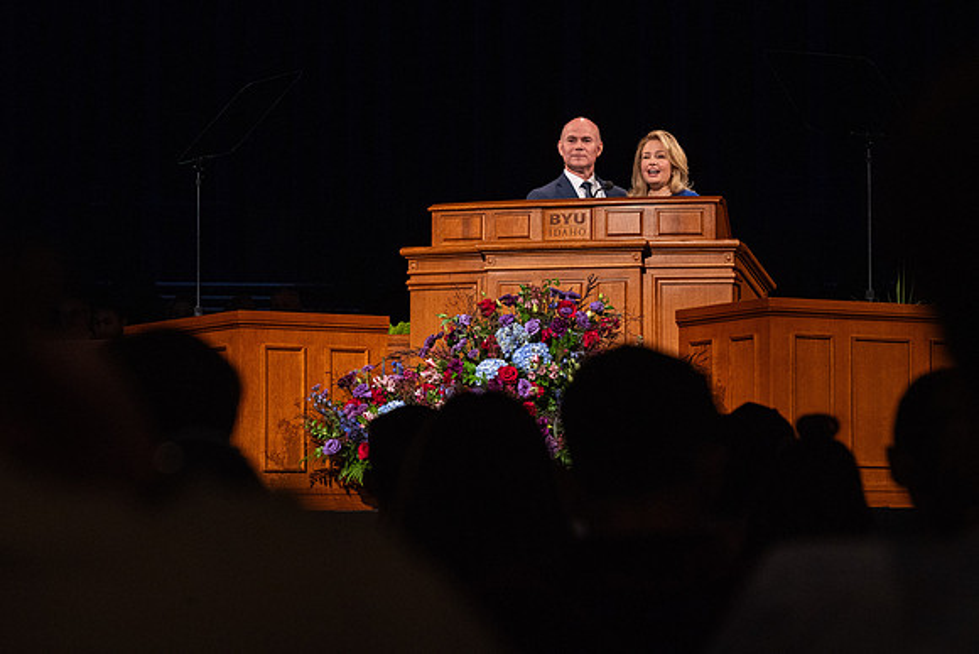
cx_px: 490
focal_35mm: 107
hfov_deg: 19.0
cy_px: 327
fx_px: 2921
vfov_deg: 12.8
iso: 2000
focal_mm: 105
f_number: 4.5
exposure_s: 1/160
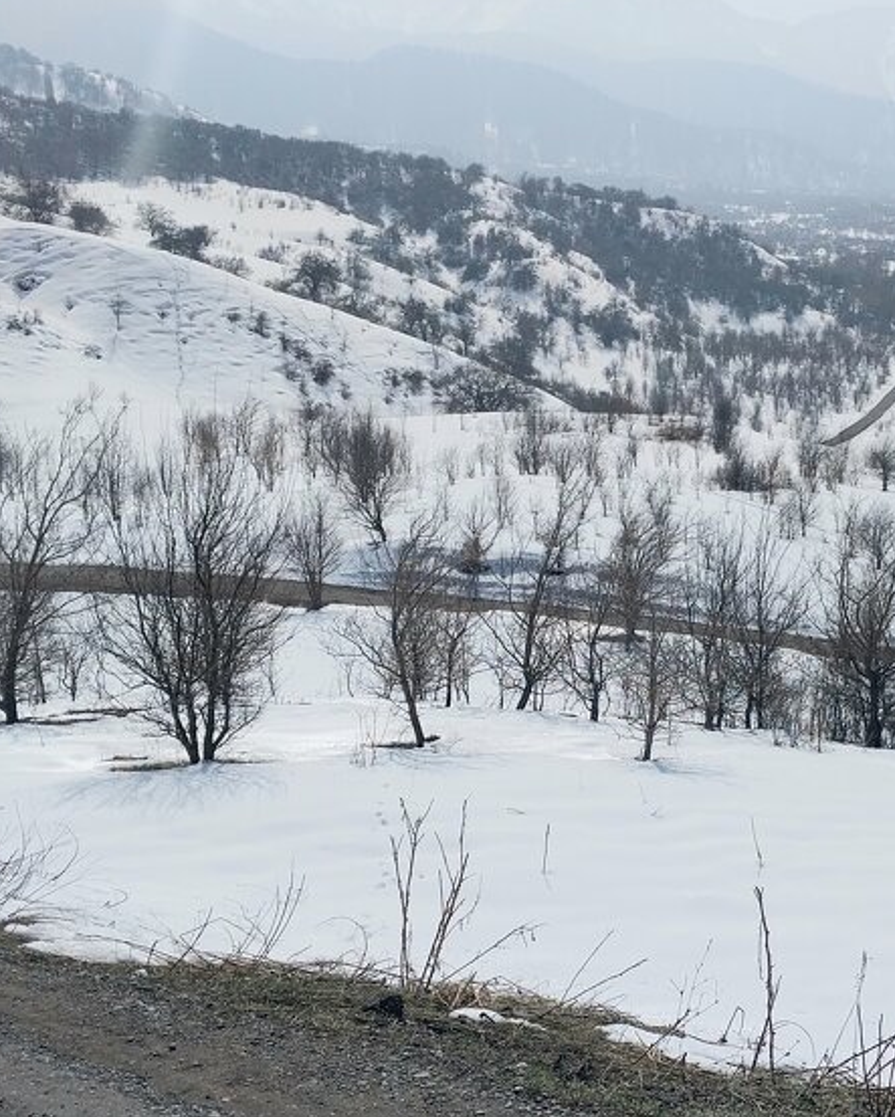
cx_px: 701
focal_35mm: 49
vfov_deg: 37.8
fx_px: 1621
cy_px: 690
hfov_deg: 30.2
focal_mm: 4
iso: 20
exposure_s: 1/3333
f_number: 1.8
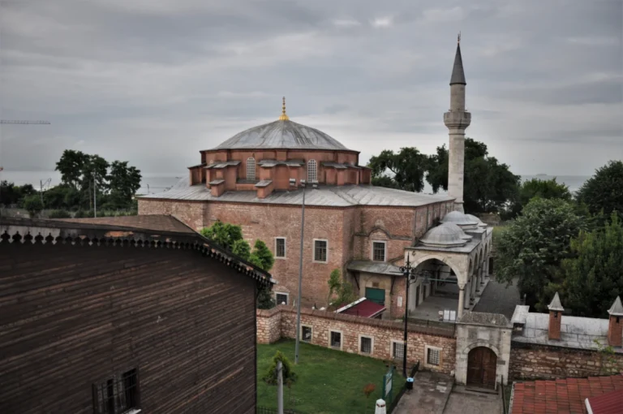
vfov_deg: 47.8
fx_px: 467
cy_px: 207
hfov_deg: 67.4
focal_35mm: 27
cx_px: 312
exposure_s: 1/640
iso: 200
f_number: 3.5
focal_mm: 18
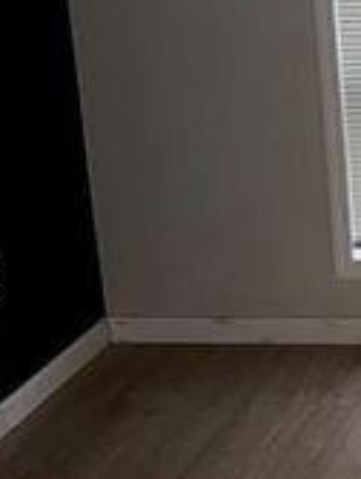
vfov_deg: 21.9
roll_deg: +1.0
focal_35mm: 86
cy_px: 0
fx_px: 1191
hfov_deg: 15.4
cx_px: 605
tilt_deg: -10.4
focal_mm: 6.86
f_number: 1.78
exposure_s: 1/11
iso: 125
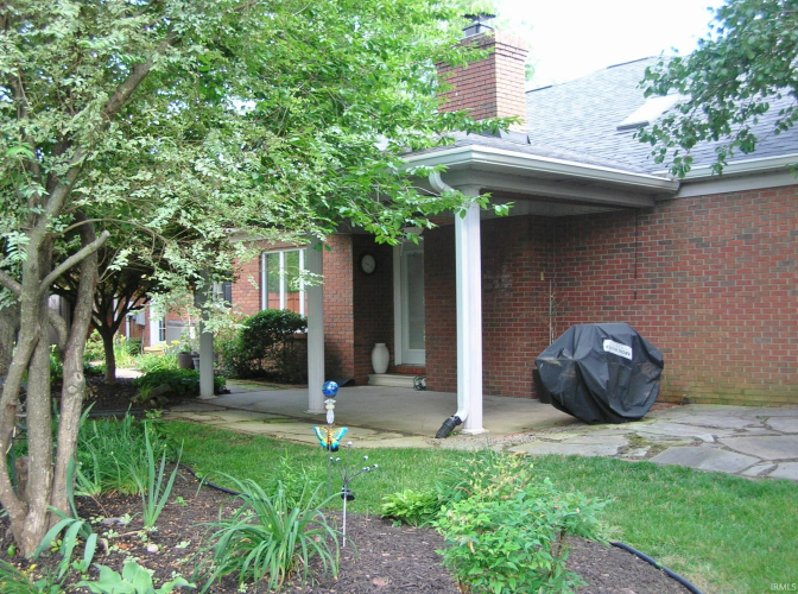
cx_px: 399
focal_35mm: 42
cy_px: 297
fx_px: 965
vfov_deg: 34.2
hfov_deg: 44.9
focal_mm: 6.9
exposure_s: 1/55.8
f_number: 2.8
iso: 50
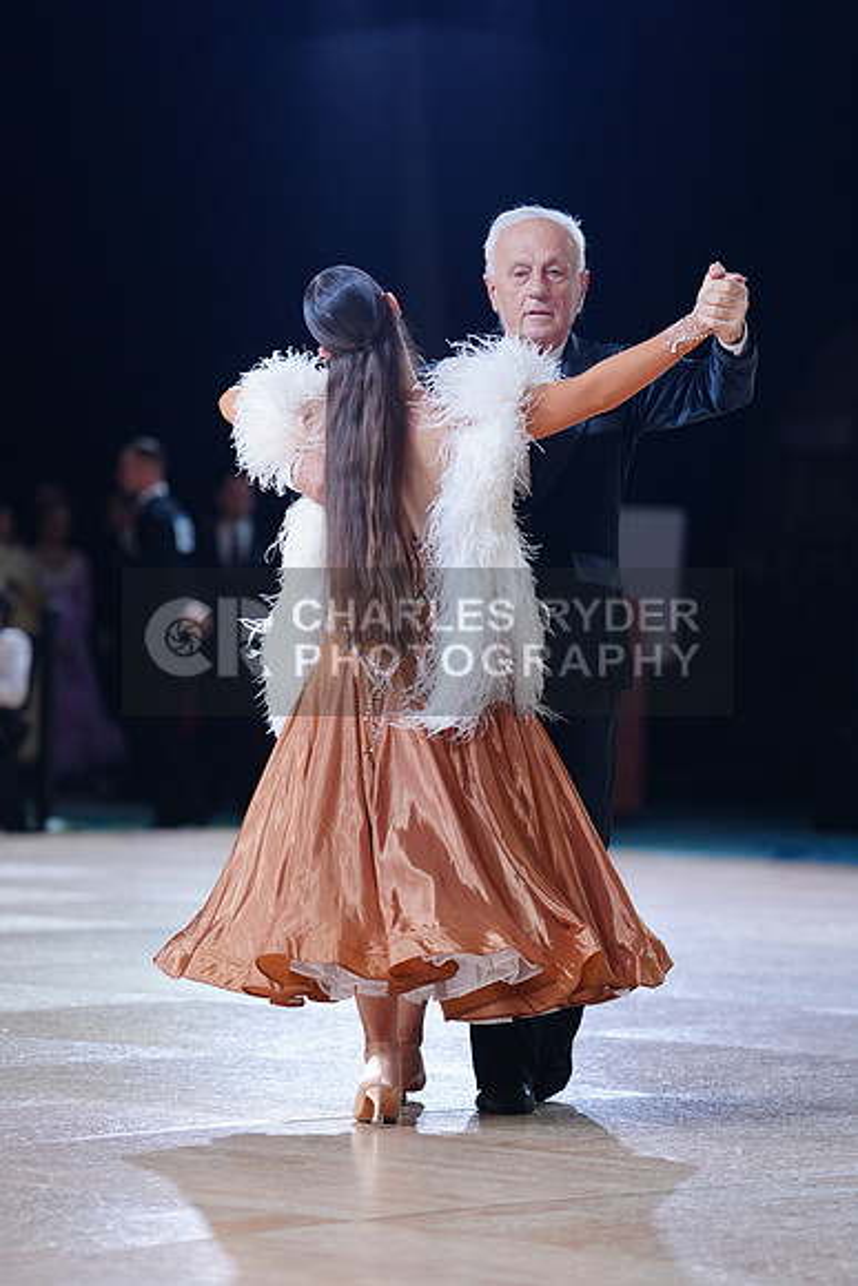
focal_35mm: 144
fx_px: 5145
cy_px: 643
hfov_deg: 9.5
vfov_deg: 14.2
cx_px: 429
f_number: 2.8
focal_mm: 144
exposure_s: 1/500
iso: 800
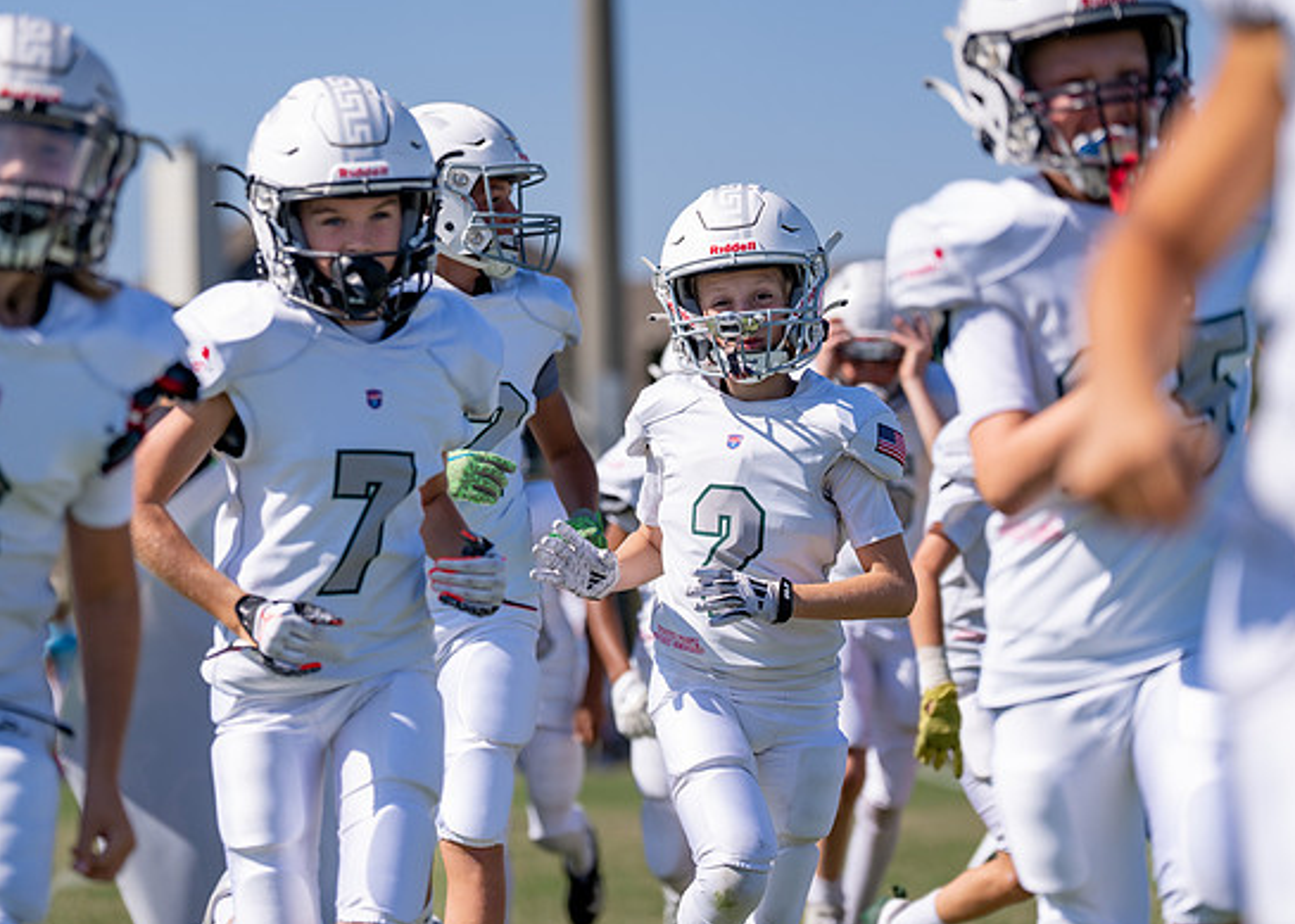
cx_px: 597
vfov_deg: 9.4
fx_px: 5626
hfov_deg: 13.1
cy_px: 453
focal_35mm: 153
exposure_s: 1/2500
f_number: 2.8
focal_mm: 131
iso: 100
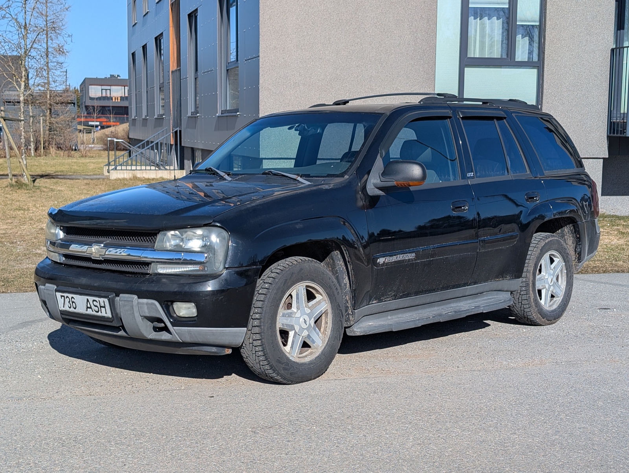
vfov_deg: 29.8
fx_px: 892
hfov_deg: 38.9
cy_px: 236
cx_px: 314
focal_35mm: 49
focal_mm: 6.9
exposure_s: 1/1439
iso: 22
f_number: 1.68
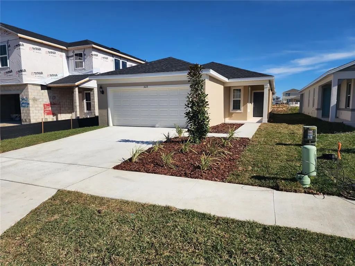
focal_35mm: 23
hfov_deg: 73.9
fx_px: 236
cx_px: 178
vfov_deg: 58.9
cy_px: 133
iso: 12
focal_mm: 6.4
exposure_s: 1/1834
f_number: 1.8
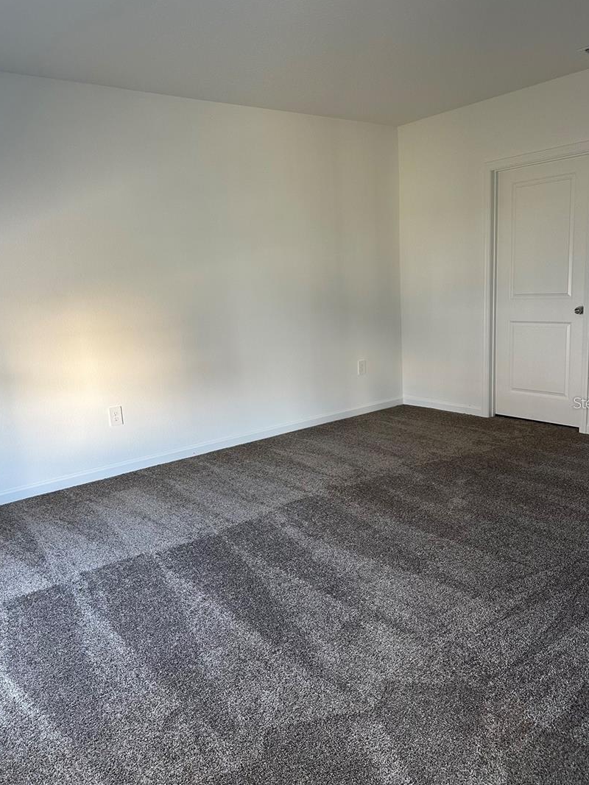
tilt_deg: -11.8
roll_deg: +3.1
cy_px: 402
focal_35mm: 27
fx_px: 613
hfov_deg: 51.3
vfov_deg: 65.3
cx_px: 311
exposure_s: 1/60
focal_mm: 6.86
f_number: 1.78
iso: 160
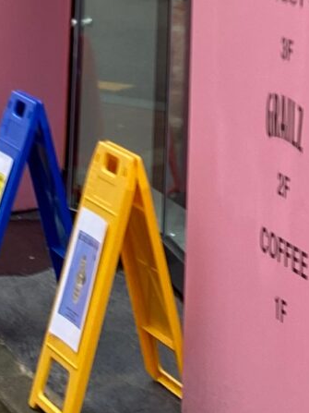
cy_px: -680
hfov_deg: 9.6
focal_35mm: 149
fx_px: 1774
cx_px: 513
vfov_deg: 10.7
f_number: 1.8
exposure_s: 1/237
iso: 32
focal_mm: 4.25
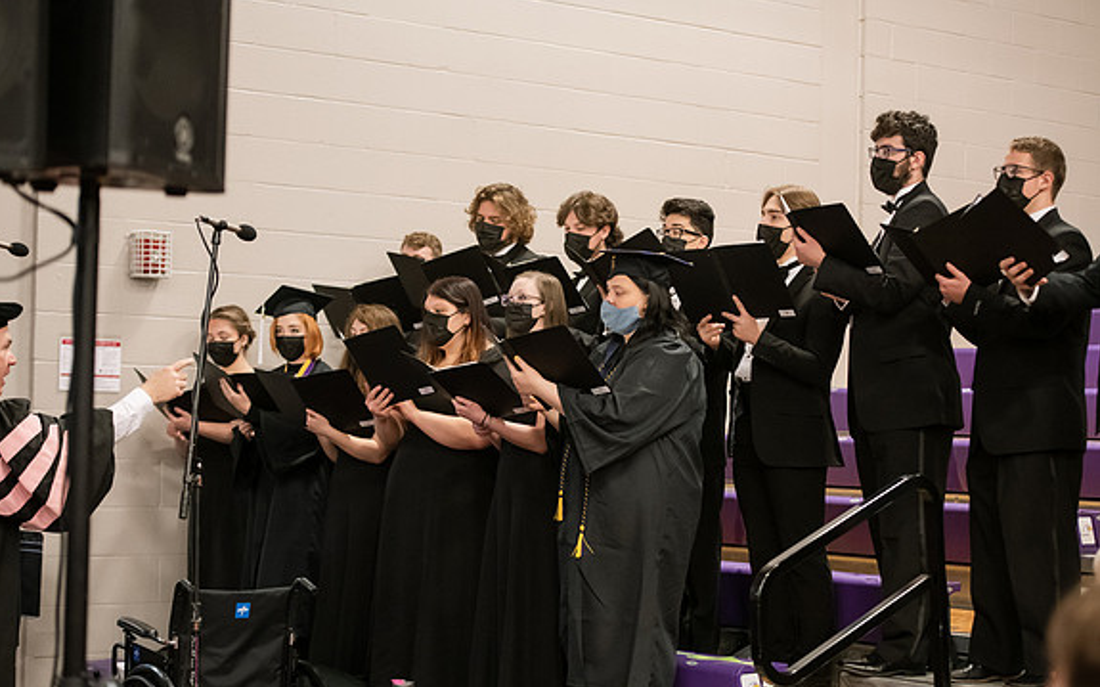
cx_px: 547
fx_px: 2158
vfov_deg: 18.1
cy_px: 353
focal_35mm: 72
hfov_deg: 28.6
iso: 3200
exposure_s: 1/200
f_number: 3.2
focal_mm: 70
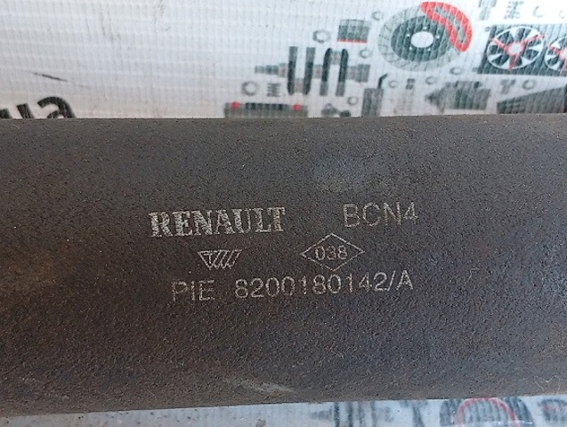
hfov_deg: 36.8
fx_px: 853
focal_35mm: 52
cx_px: 284
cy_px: 214
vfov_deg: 28.1
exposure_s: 1/33.3
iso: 471
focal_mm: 3.96
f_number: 1.8
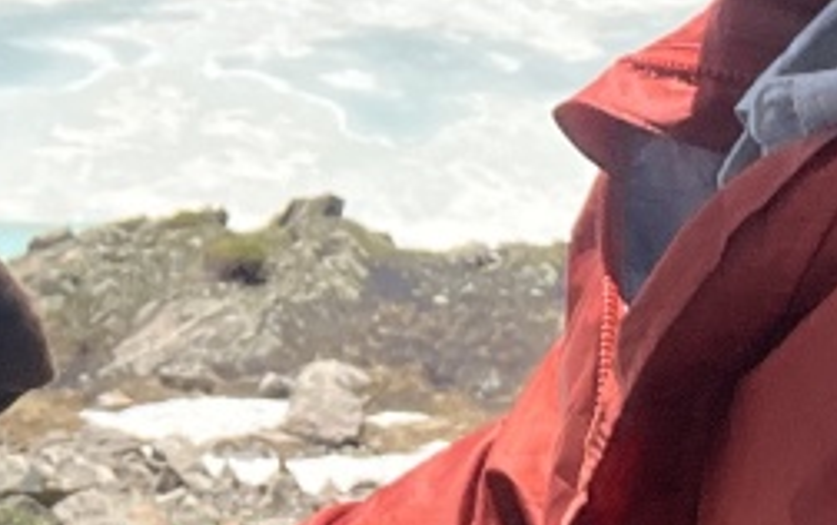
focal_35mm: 99
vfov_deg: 12.6
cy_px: -249
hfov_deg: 19.1
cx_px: -306
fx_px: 2260
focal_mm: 2.71
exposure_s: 1/1739
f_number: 2.2
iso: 32
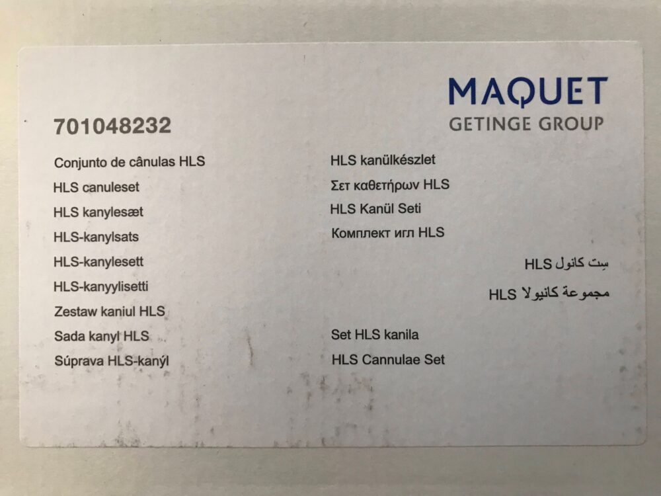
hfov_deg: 63.4
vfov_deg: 49.7
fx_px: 535
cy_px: 248
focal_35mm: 28
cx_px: 330
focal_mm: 3.99
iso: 40
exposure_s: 1/24
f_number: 1.8
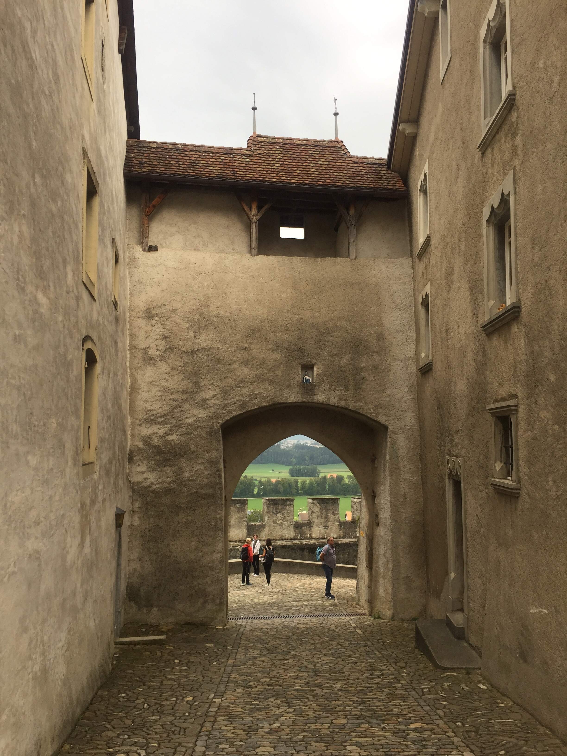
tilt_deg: +5.8
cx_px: 284
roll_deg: +0.3
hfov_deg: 48.2
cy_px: 378
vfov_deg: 61.7
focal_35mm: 29
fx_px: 633
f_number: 2.2
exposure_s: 1/243
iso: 32
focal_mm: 4.15
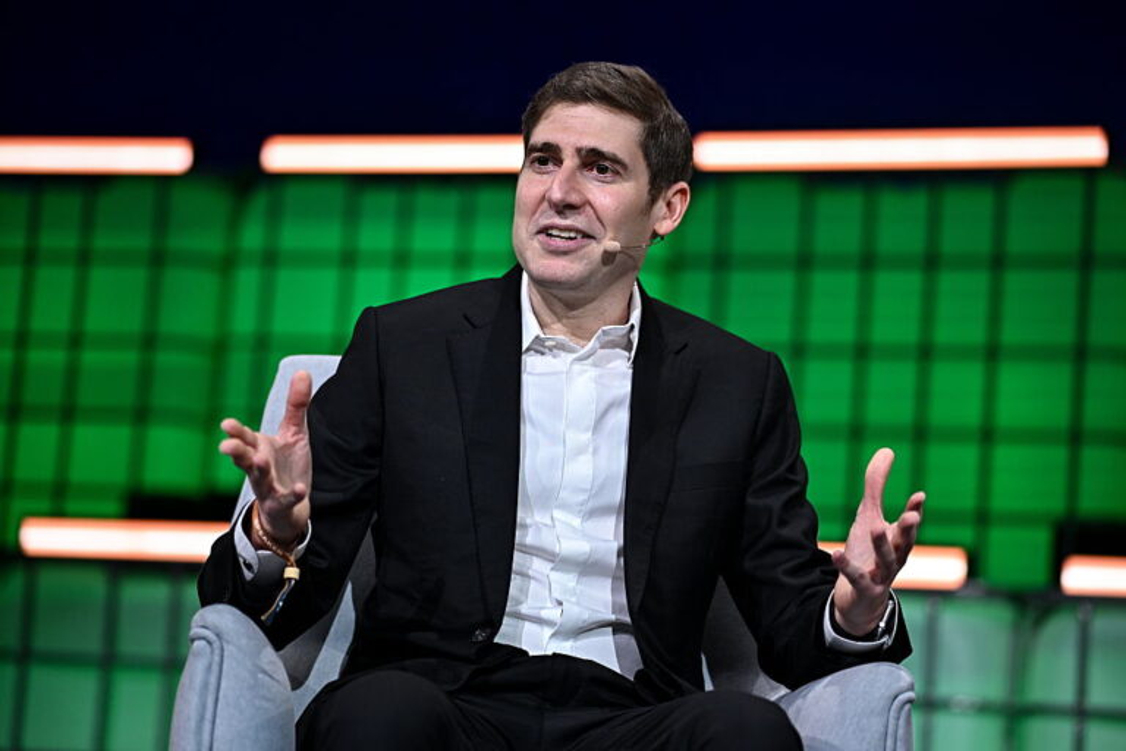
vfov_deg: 11.4
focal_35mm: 120
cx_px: 563
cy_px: 376
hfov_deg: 17.1
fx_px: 3753
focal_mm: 120
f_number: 2.8
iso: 1000
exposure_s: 1/400
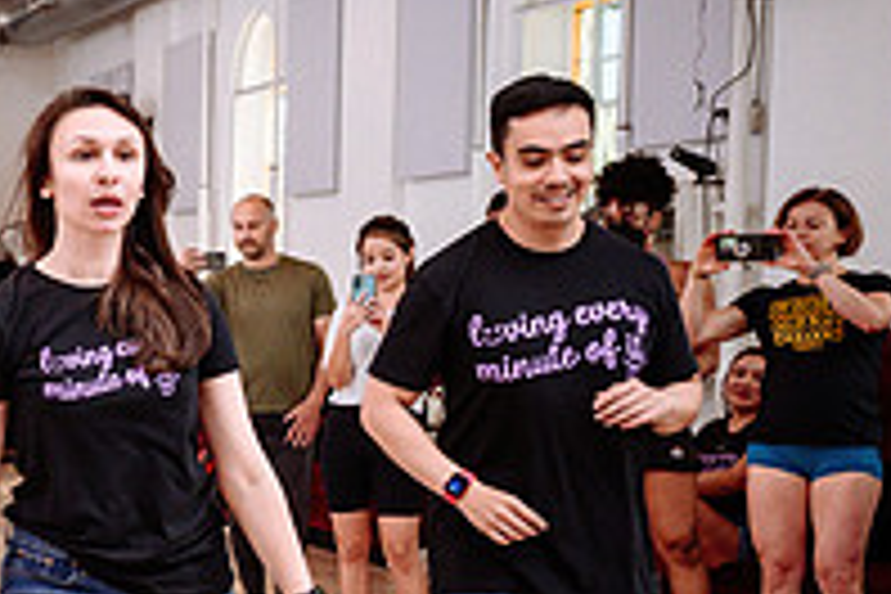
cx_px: -483
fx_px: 2252
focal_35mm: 91
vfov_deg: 14.9
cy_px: 505
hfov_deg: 19.3
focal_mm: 26
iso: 1000
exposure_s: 1/250
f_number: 2.8
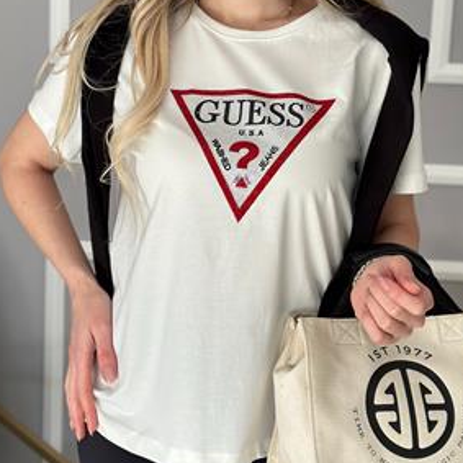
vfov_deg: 22.1
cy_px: 169
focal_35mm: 78
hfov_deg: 22.2
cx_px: 257
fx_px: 1180
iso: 80
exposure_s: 1/211
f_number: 1.78
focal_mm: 6.86
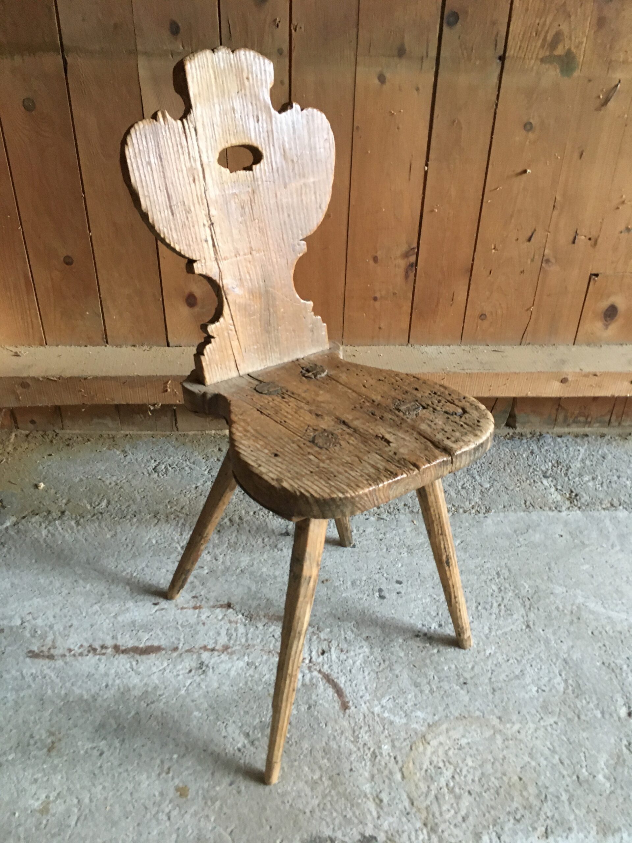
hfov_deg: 48.2
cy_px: 422
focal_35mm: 29
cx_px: 316
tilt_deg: -34.3
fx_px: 706
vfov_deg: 61.7
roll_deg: -1.6
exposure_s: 1/17
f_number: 2.2
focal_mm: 4.15
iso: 200
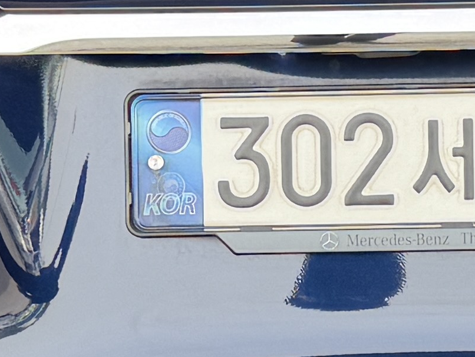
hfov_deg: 11.6
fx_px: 2333
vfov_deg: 8.7
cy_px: 282
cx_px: 261
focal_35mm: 170
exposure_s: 1/280
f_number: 1.78
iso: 80
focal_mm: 6.76
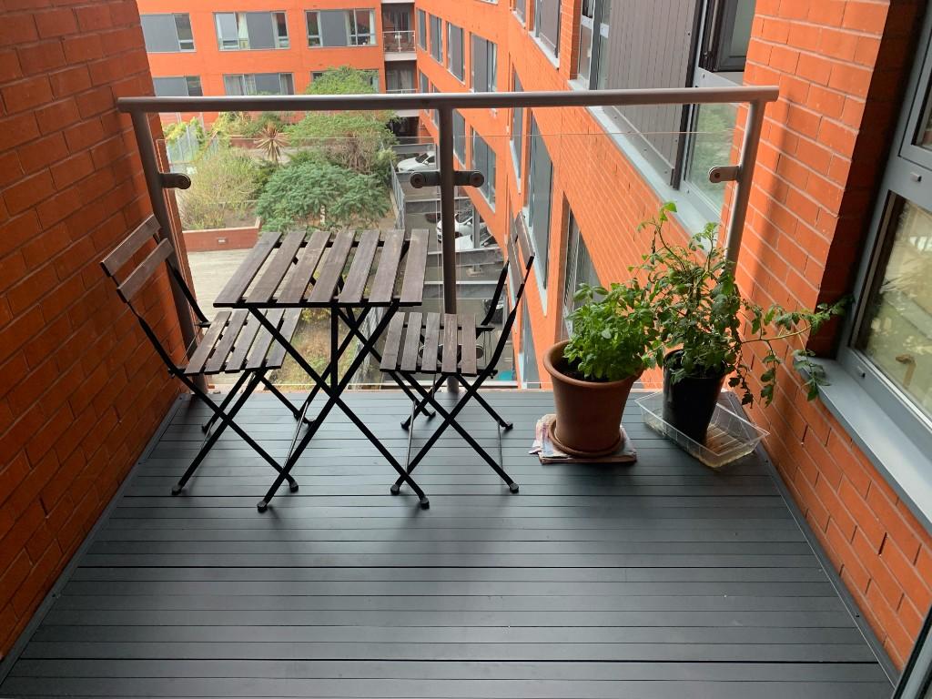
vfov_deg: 53.1
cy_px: 350
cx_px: 466
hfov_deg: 67.3
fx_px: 700
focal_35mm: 26
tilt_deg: -29.4
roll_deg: +2.0
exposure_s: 1/121
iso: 64
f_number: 1.8
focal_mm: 4.25
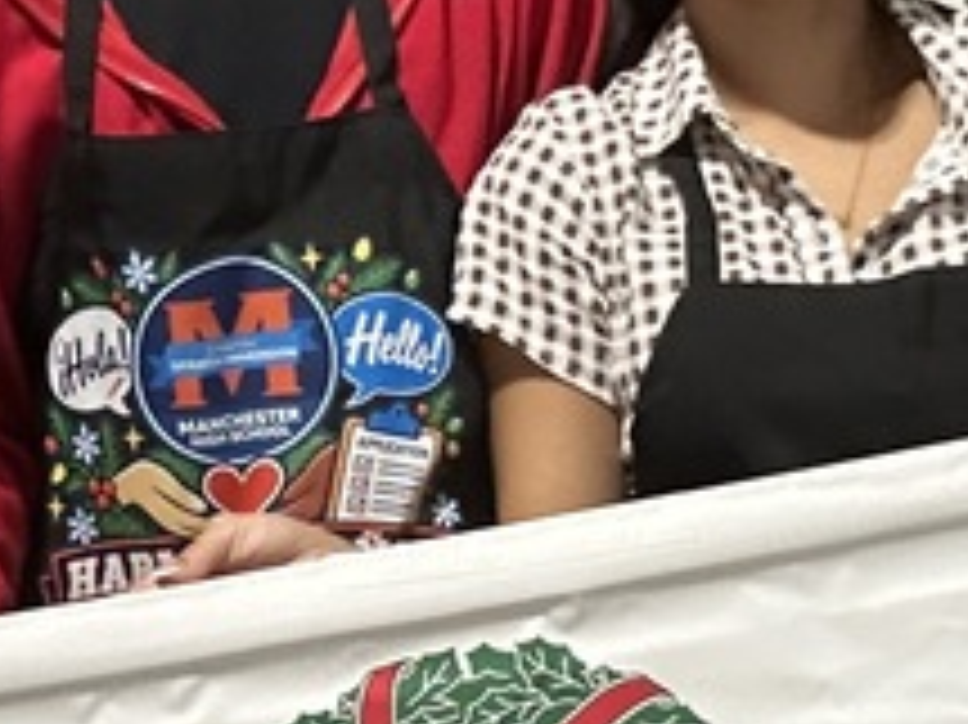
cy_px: 598
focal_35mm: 107
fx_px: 2990
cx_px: 455
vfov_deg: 13.7
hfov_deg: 18.4
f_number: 1.9
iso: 250
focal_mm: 2.69
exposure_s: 1/40
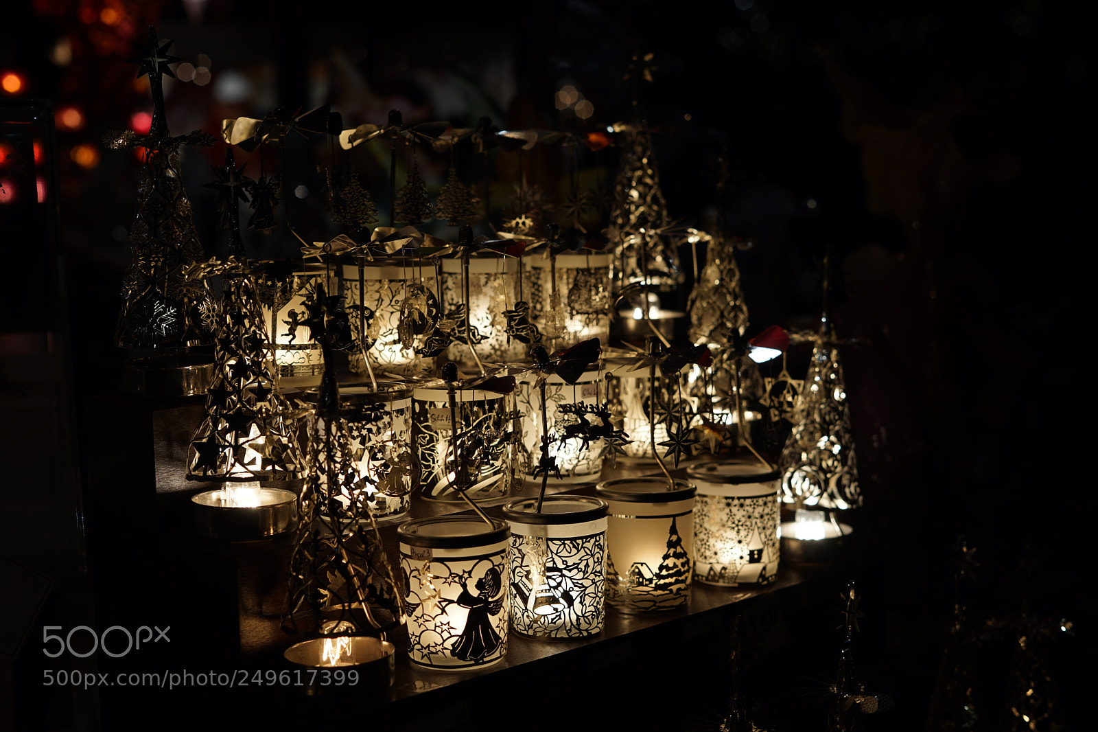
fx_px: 1525
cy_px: 366
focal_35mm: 50
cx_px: 549
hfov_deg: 39.6
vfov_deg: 27.0
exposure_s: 1/80
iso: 100
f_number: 4.5
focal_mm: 50
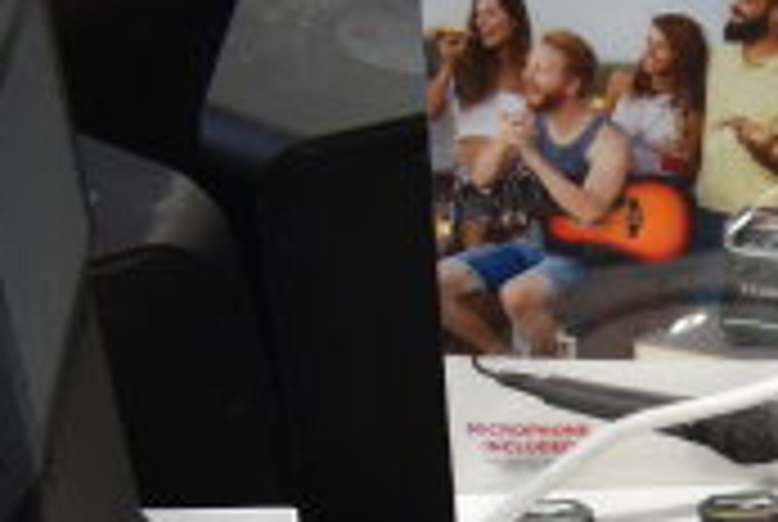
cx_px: 1268
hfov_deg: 18.3
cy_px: 871
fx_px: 2057
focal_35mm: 95
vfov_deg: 13.3
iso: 200
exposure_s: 1/30
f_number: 3.5
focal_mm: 18
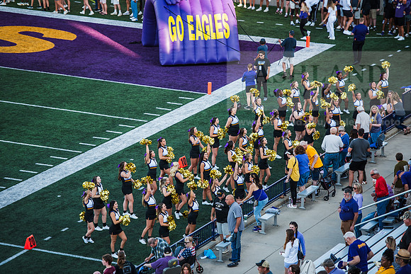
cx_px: 206
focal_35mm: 170
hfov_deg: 12.1
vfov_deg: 8.1
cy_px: 137
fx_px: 1941
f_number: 3.2
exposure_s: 1/320
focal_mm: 170
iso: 160
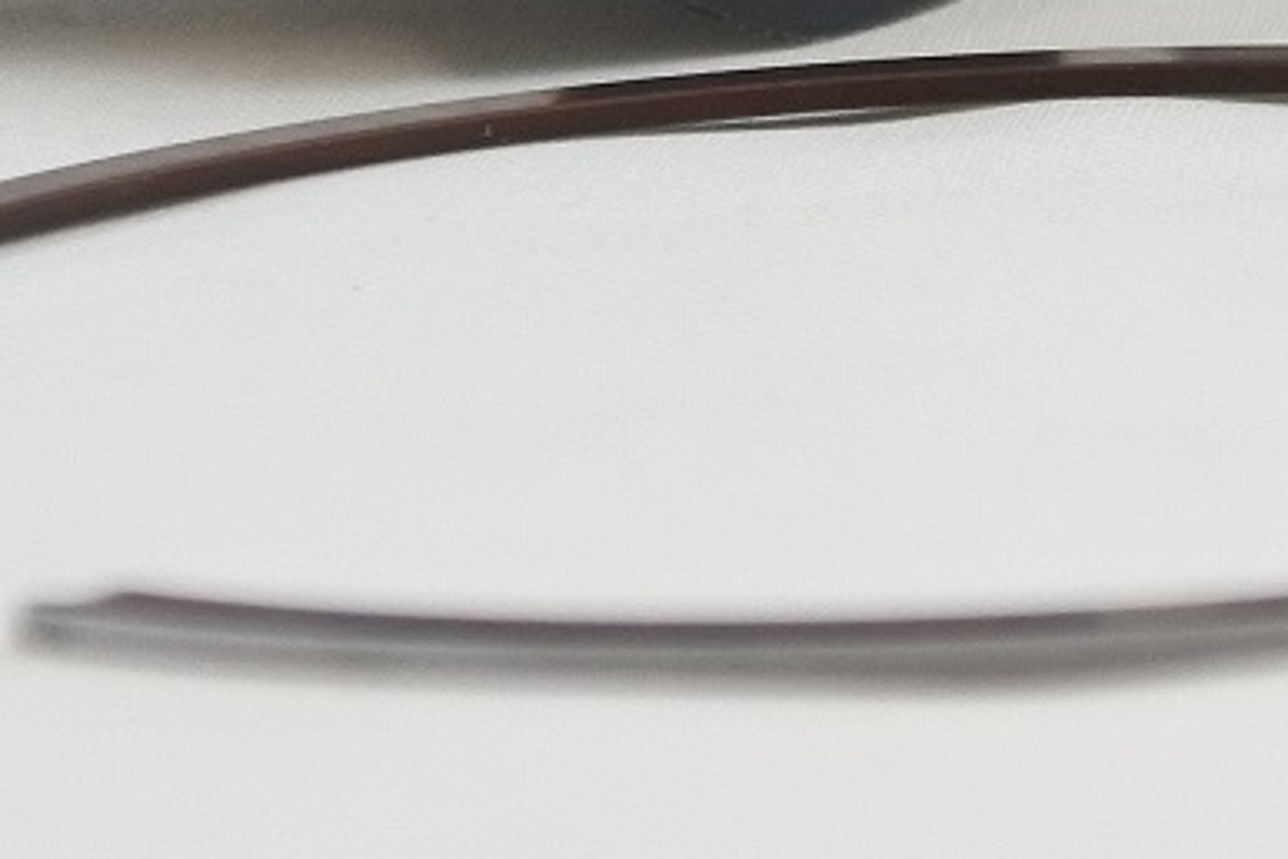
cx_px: 1288
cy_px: -1049
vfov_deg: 5.0
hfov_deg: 7.7
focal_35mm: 268
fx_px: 9588
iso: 500
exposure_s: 1/125
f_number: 4.5
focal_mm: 18.4
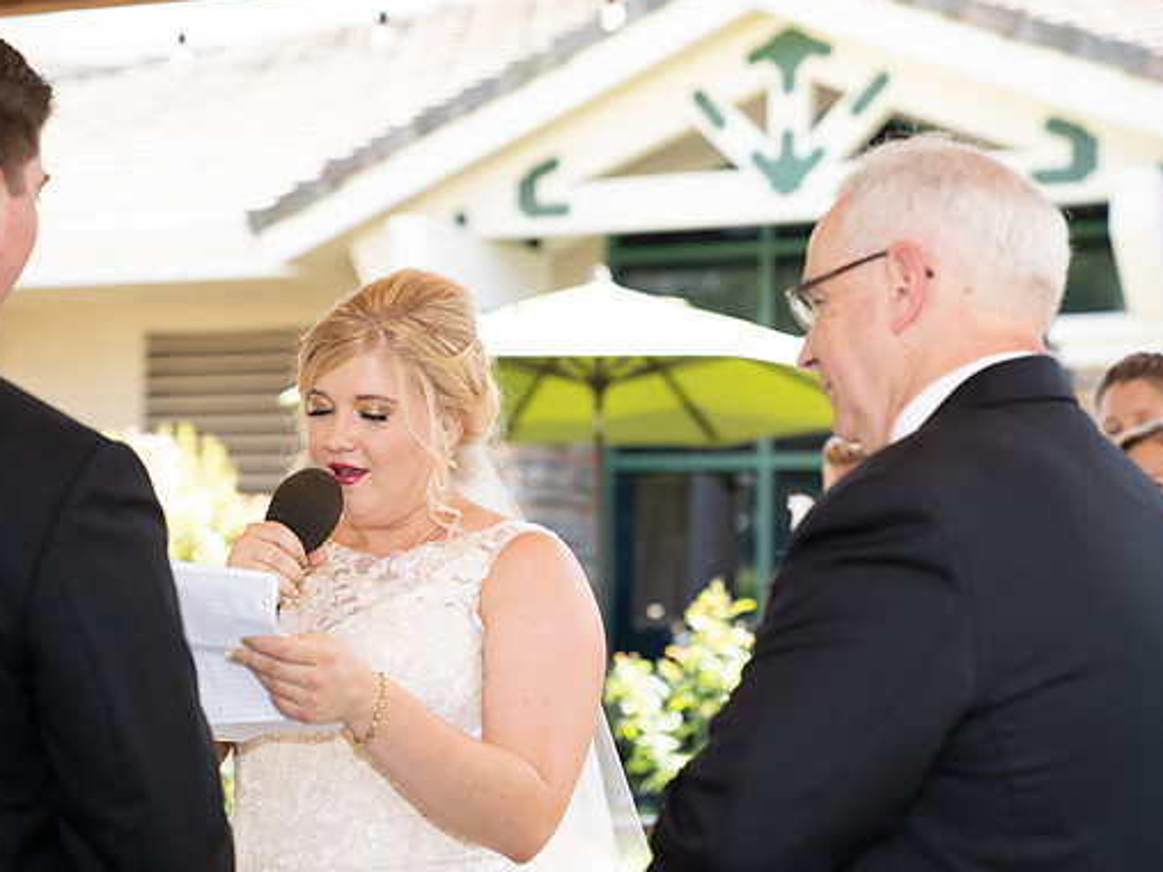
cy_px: 435
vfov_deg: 19.1
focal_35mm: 77
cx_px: 541
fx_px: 2586
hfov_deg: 25.3
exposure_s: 1/250
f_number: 3.2
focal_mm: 70
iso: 200
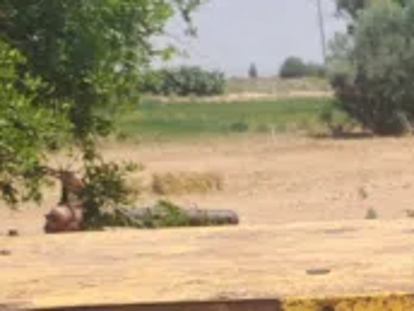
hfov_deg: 19.1
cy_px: 567
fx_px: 1112
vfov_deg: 14.0
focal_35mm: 93
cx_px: 575
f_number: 1.8
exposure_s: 1/1267
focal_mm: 4.65
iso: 32
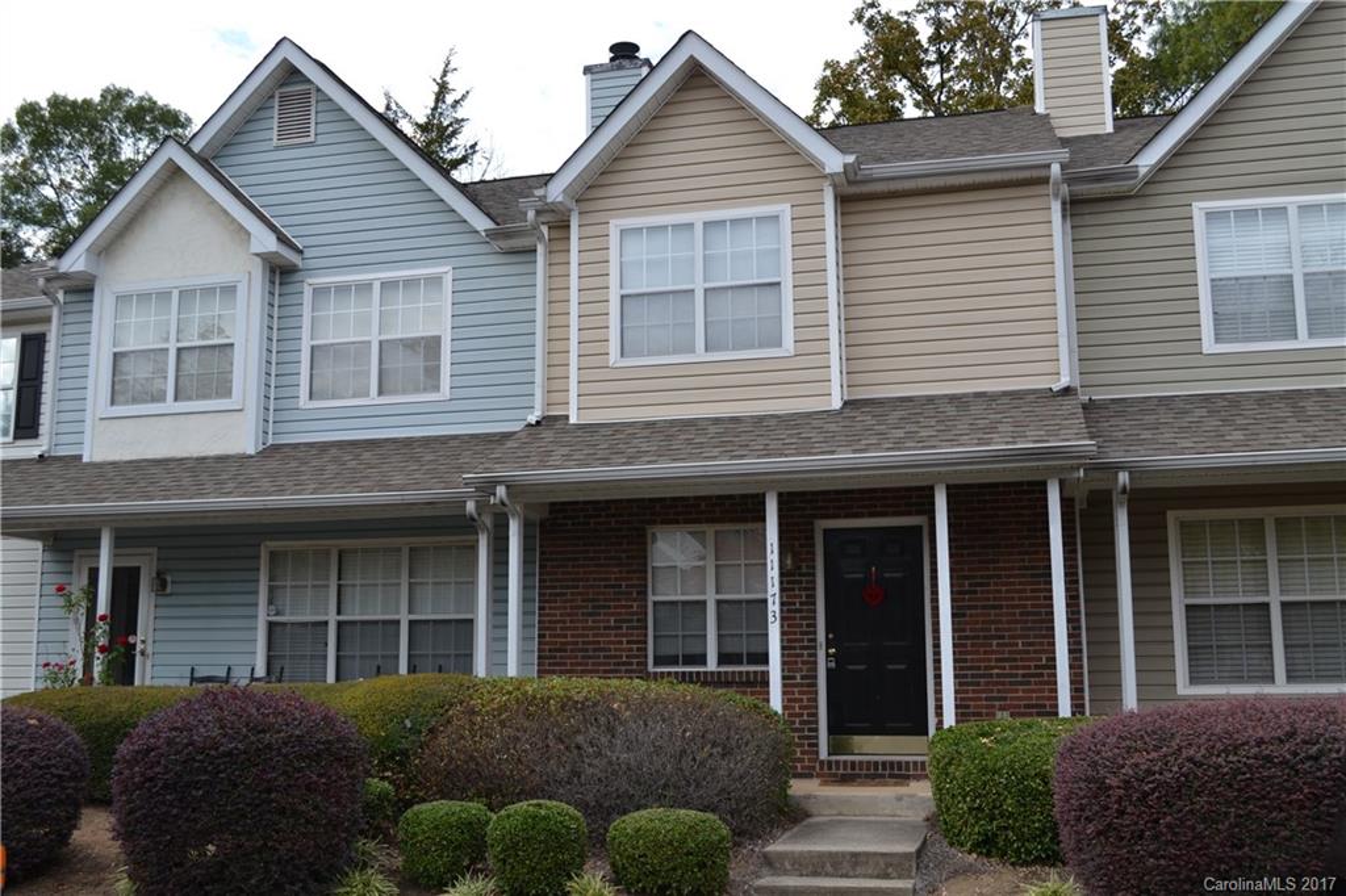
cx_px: 673
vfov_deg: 36.8
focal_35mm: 36
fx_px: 1345
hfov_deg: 53.1
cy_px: 448
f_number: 6.3
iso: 100
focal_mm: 24
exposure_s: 1/160
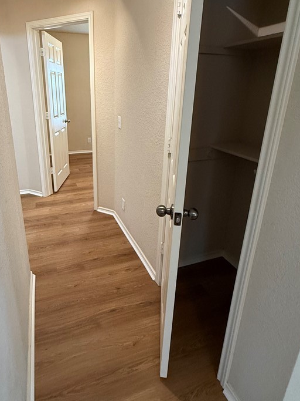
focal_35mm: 21
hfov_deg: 62.8
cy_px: 166
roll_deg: -0.6
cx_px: 117
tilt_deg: -17.4
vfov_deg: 78.3
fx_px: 243
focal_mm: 2.22
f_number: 2.2
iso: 320
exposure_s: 1/60
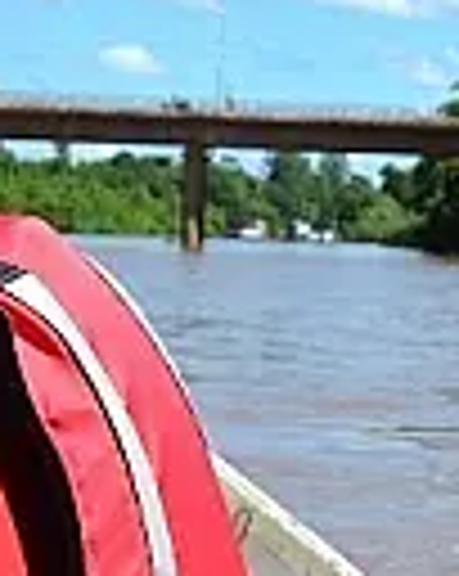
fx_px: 2162
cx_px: 369
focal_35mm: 127
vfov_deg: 15.1
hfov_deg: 12.1
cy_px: 403
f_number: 8
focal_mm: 18
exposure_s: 1/250
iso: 100
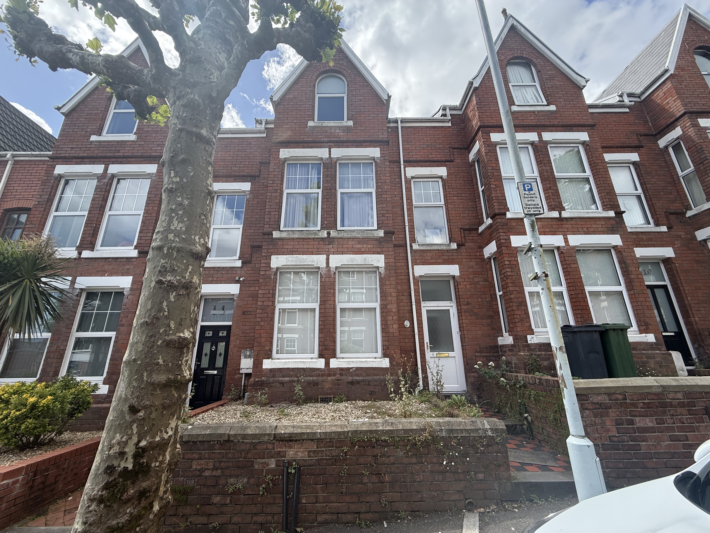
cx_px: 355
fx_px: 287
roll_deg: +1.1
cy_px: 266
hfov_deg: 102.1
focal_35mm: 14
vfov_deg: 85.7
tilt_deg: +18.5
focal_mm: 2.22
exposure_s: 1/751
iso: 50
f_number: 2.2
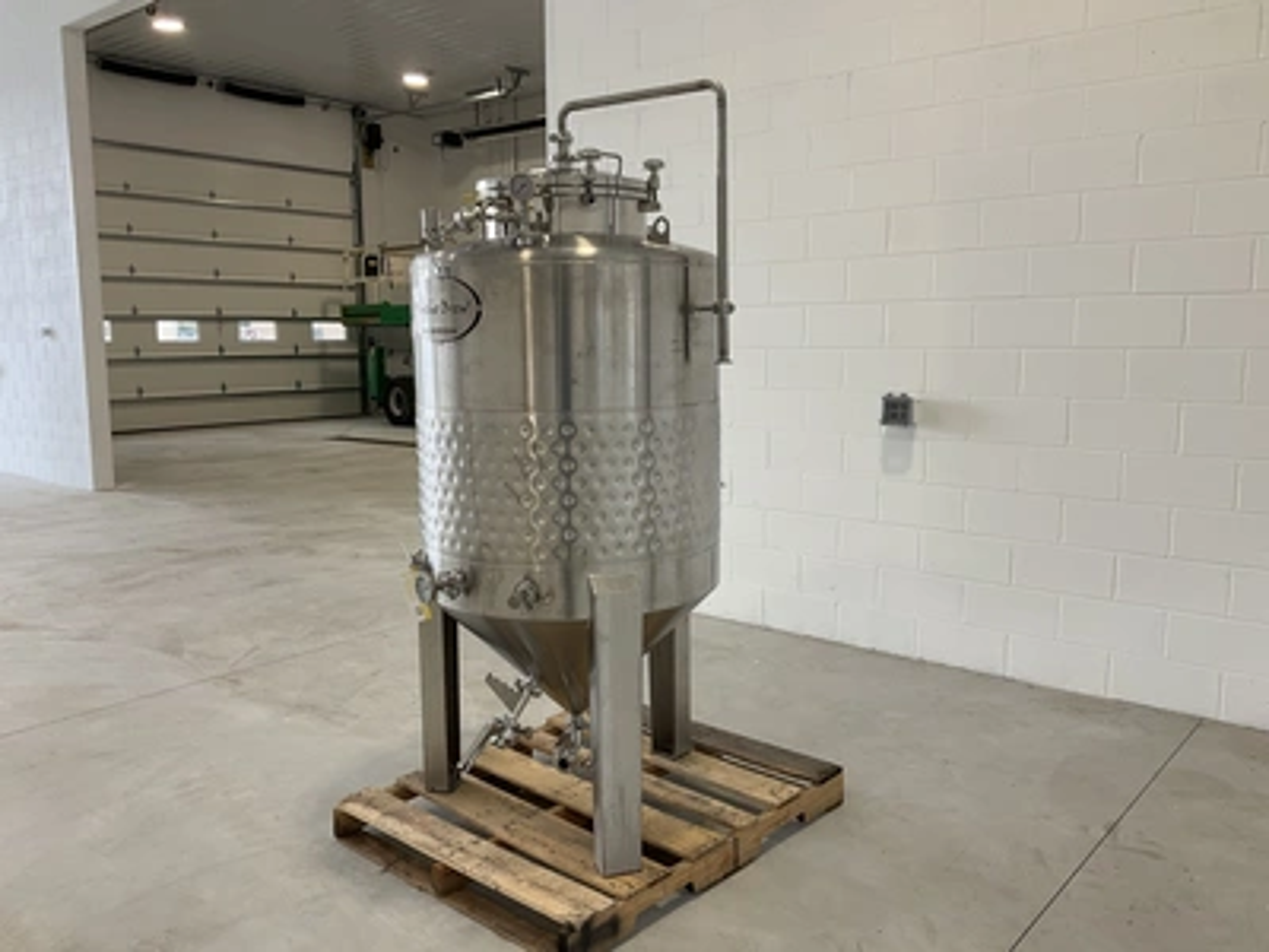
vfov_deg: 48.2
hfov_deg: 61.7
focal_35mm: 29
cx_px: 634
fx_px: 1063
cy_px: 476
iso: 32
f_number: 1.8
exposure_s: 1/122
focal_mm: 3
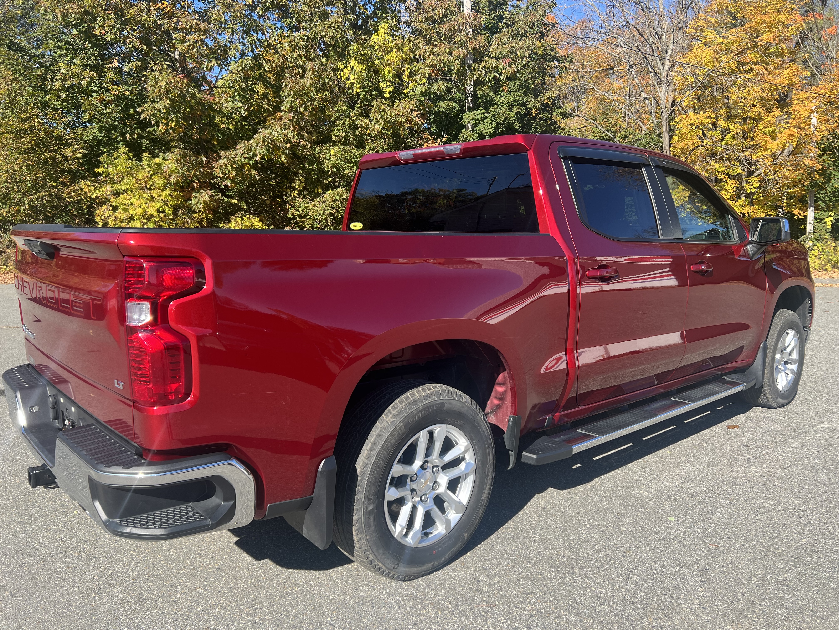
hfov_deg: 67.3
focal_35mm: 26
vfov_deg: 53.1
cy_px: 315
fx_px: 630
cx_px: 420
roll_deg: +0.4
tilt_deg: -7.8
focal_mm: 5.7
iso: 50
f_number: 1.5
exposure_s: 1/1252
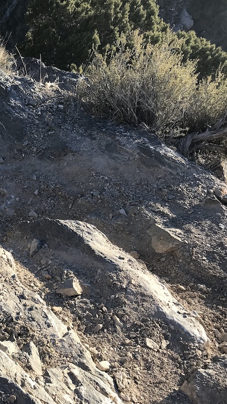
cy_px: 202
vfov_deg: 49.4
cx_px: -32
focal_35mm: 41
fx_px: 438
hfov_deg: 26.4
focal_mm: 3.99
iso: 20
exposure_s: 1/684
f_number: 1.8
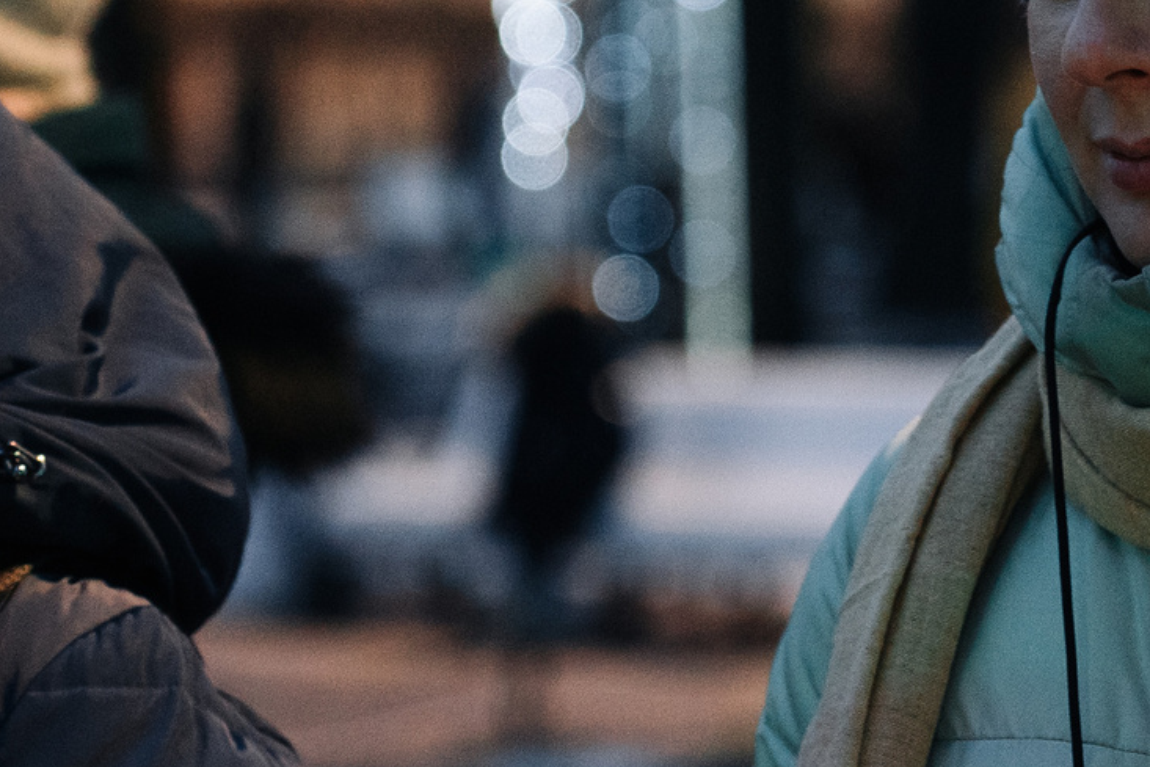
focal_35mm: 262
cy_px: 84
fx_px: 8371
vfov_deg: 5.2
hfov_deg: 7.8
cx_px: 987
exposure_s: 1/125
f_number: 2.8
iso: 1250
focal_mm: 75
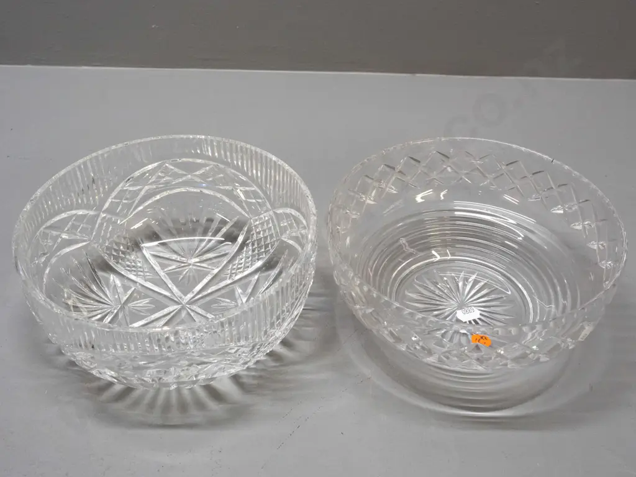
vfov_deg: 37.7
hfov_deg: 49.0
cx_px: 318
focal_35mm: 38
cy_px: 238
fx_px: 698
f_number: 5.6
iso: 3200
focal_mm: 19
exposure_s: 1/200
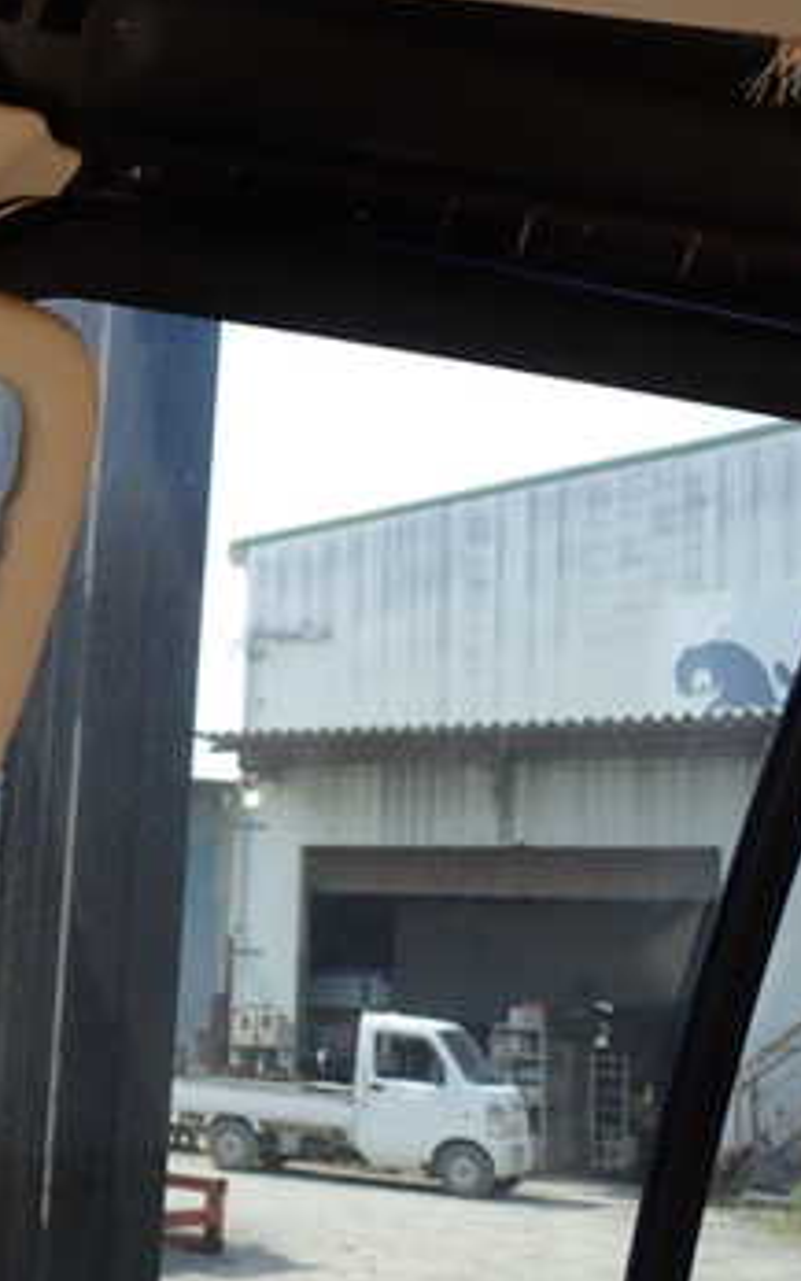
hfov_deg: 21.0
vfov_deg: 36.8
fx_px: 1920
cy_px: 760
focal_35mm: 55
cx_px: -288
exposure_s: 1/100
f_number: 3.2
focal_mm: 5.4
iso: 100
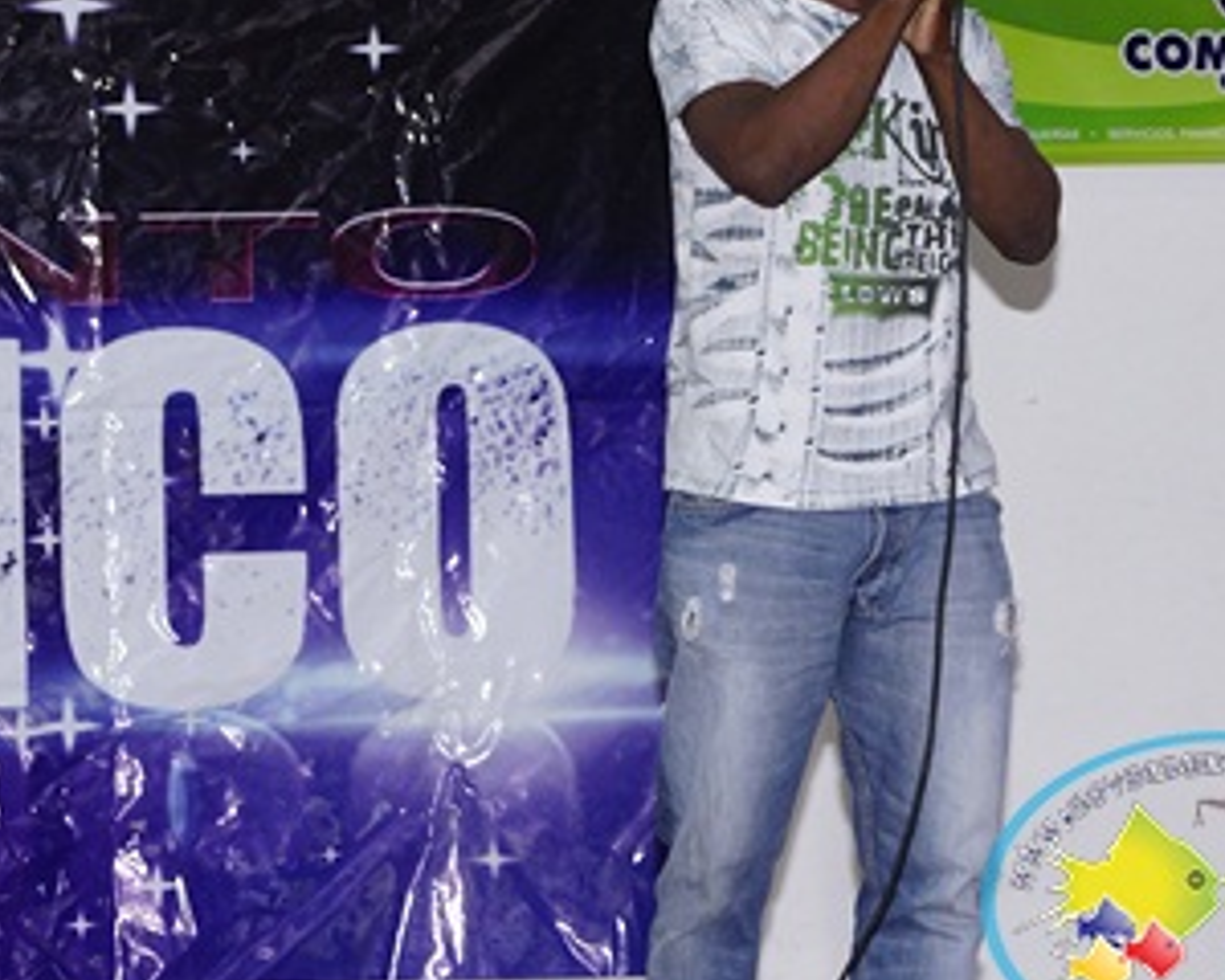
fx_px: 5617
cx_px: 261
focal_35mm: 155
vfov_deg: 10.0
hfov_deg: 12.4
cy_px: 274
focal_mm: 55
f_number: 5.6
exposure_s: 1/100
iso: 800
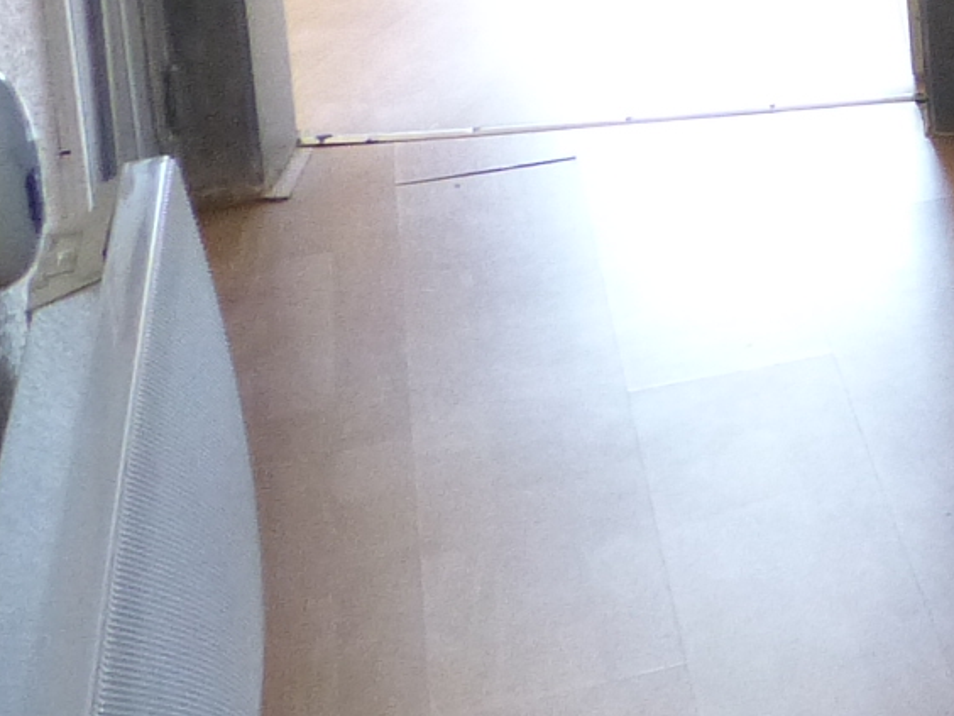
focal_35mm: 109
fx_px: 3004
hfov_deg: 14.3
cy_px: -449
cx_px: 2052
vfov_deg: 12.7
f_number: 3.3
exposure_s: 1/60
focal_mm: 4.3
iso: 400
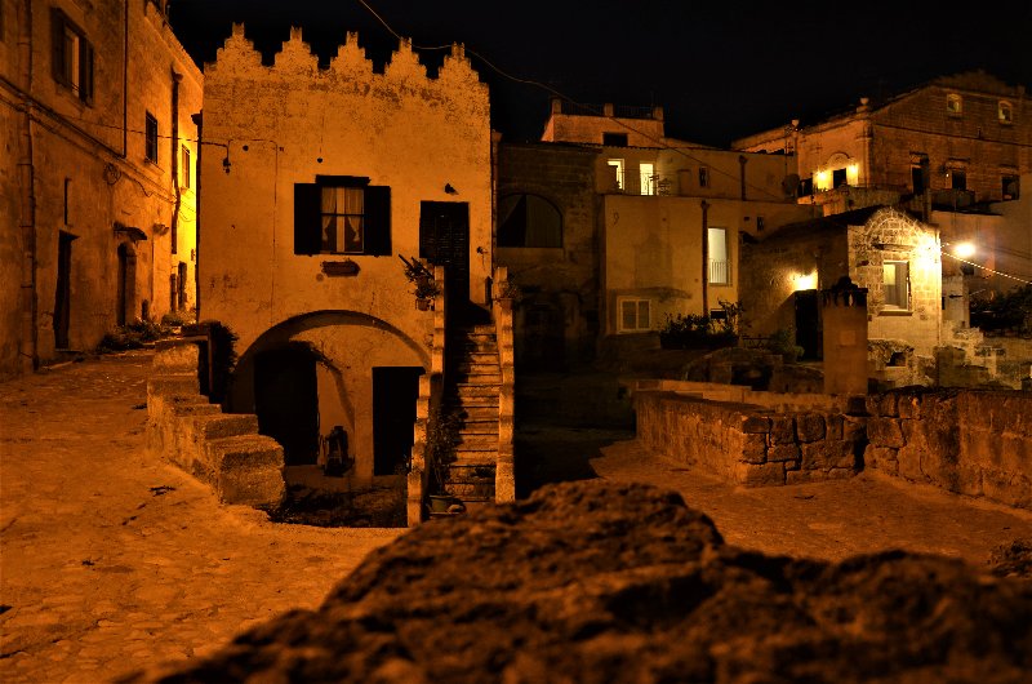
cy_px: 342
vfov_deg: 47.7
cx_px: 516
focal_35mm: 27
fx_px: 772
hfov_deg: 67.5
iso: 800
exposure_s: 1/1.6
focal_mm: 18
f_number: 4.5
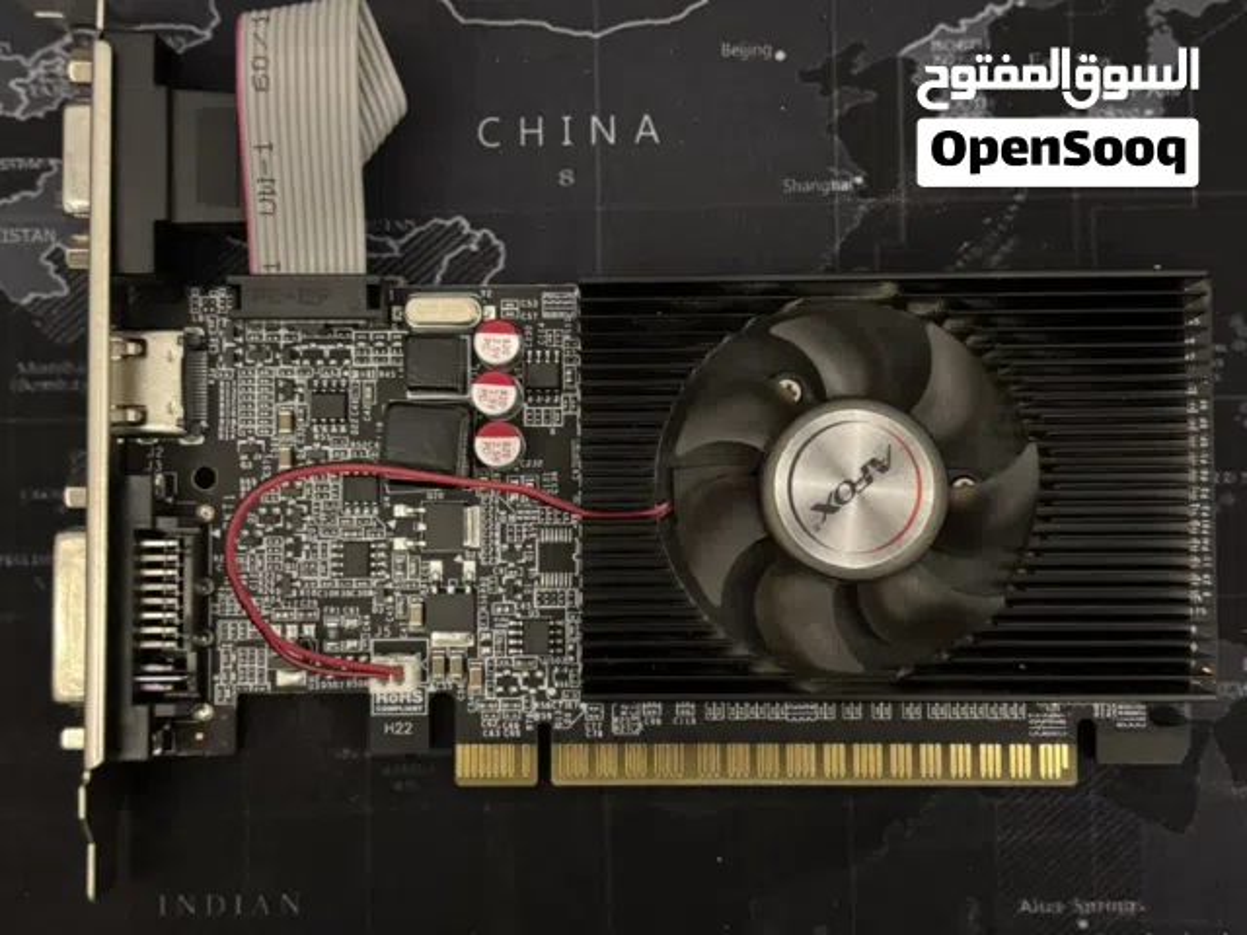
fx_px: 937
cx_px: 624
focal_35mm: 26
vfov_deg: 53.1
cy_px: 468
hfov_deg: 67.3
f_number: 1.6
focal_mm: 5.96
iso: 1000
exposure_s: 1/17
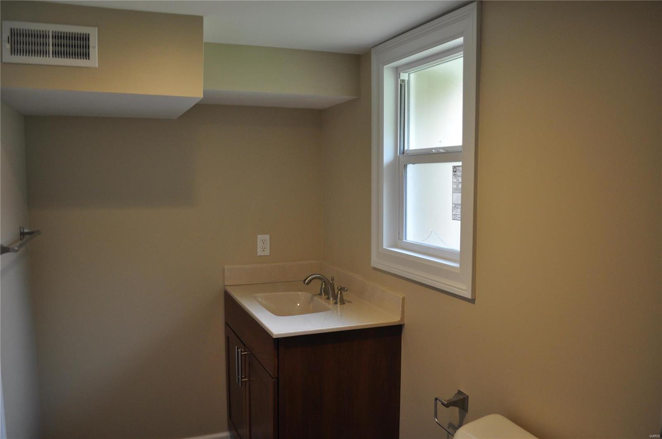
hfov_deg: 62.0
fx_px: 551
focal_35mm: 30
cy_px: 220
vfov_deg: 43.5
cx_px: 331
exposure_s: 1/60
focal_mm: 20
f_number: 4
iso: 560
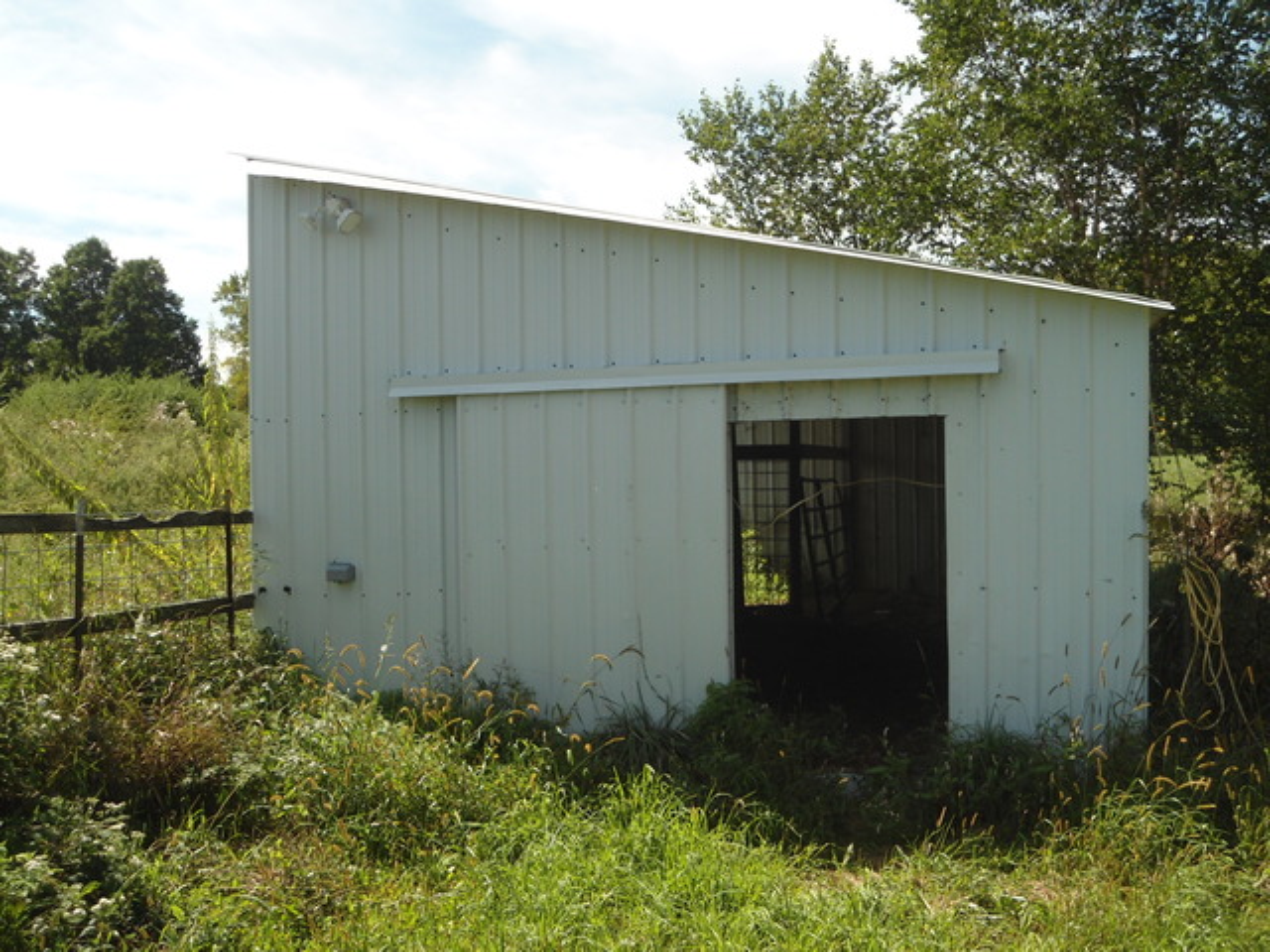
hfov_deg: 50.1
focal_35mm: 37
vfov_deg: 38.7
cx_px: 635
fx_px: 1357
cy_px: 476
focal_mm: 6.7
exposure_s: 1/640
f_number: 3.2
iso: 80
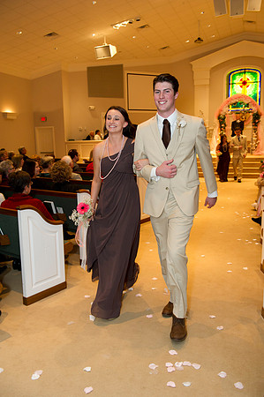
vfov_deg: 58.8
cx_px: 132
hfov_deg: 41.0
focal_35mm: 32
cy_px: 198
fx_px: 353
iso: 1600
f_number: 4.5
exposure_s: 1/125
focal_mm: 32
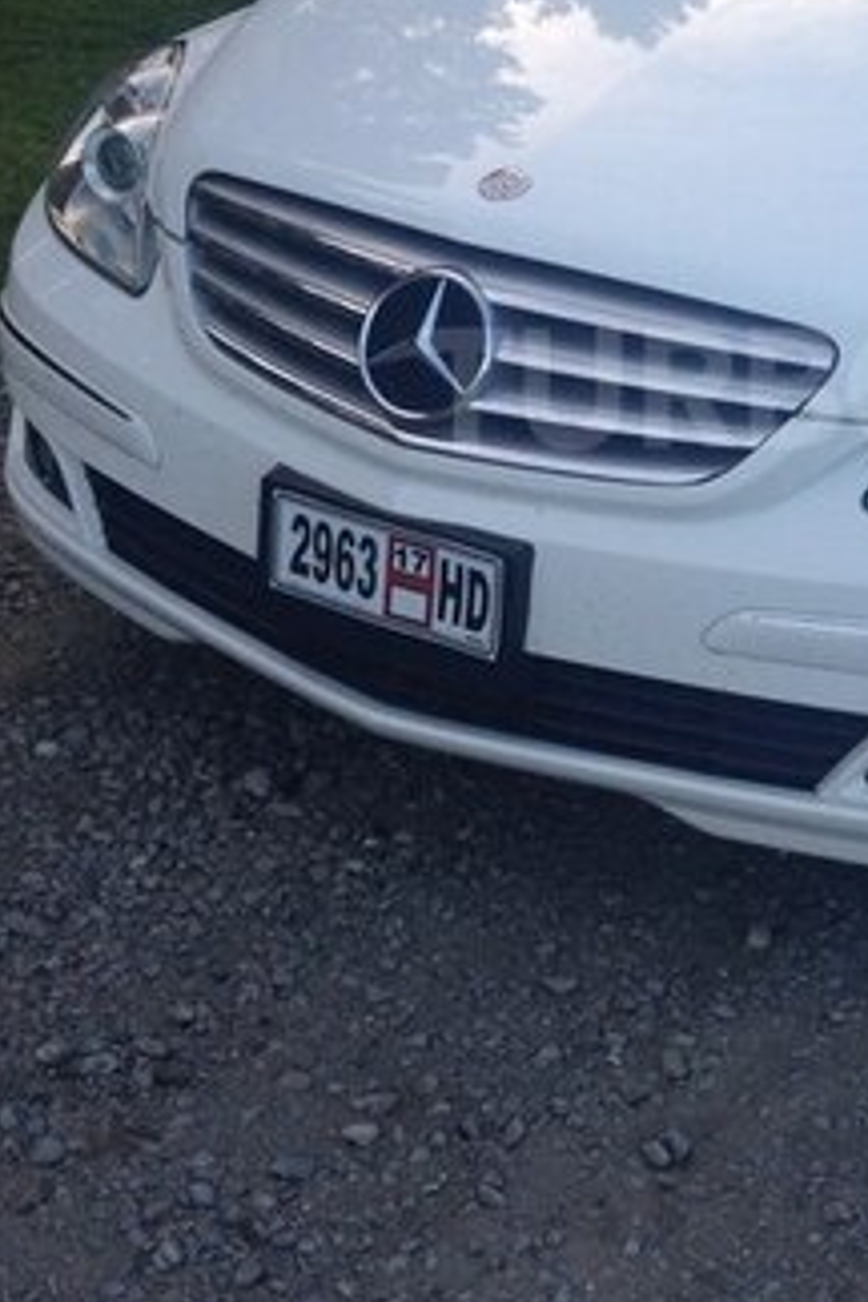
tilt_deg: -19.6
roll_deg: -9.1
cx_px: 832
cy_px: 388
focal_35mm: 70
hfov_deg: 19.0
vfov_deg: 28.6
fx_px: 2531
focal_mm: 4.12
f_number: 2.4
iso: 50
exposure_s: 1/152
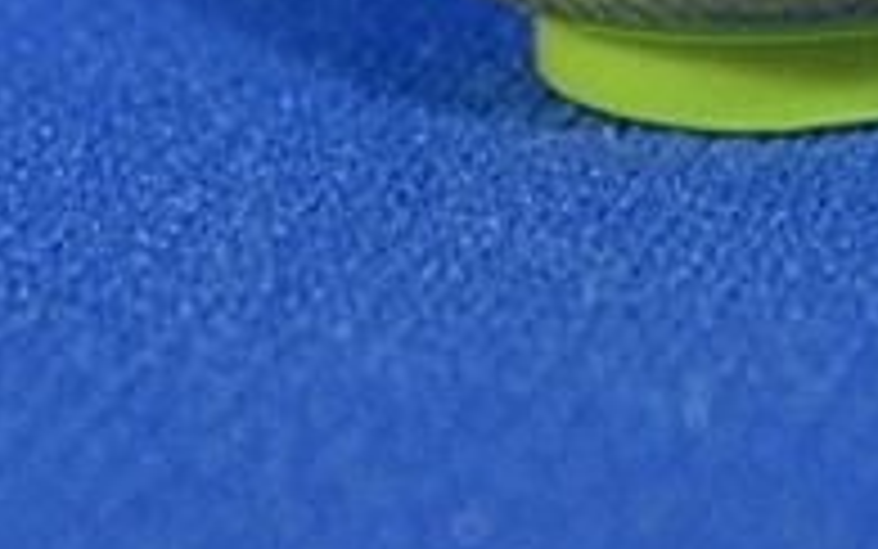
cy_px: -400
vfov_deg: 5.0
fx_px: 6247
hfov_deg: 8.0
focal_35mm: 261
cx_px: 855
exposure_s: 1/9.2
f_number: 3.8
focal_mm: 11.3
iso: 70
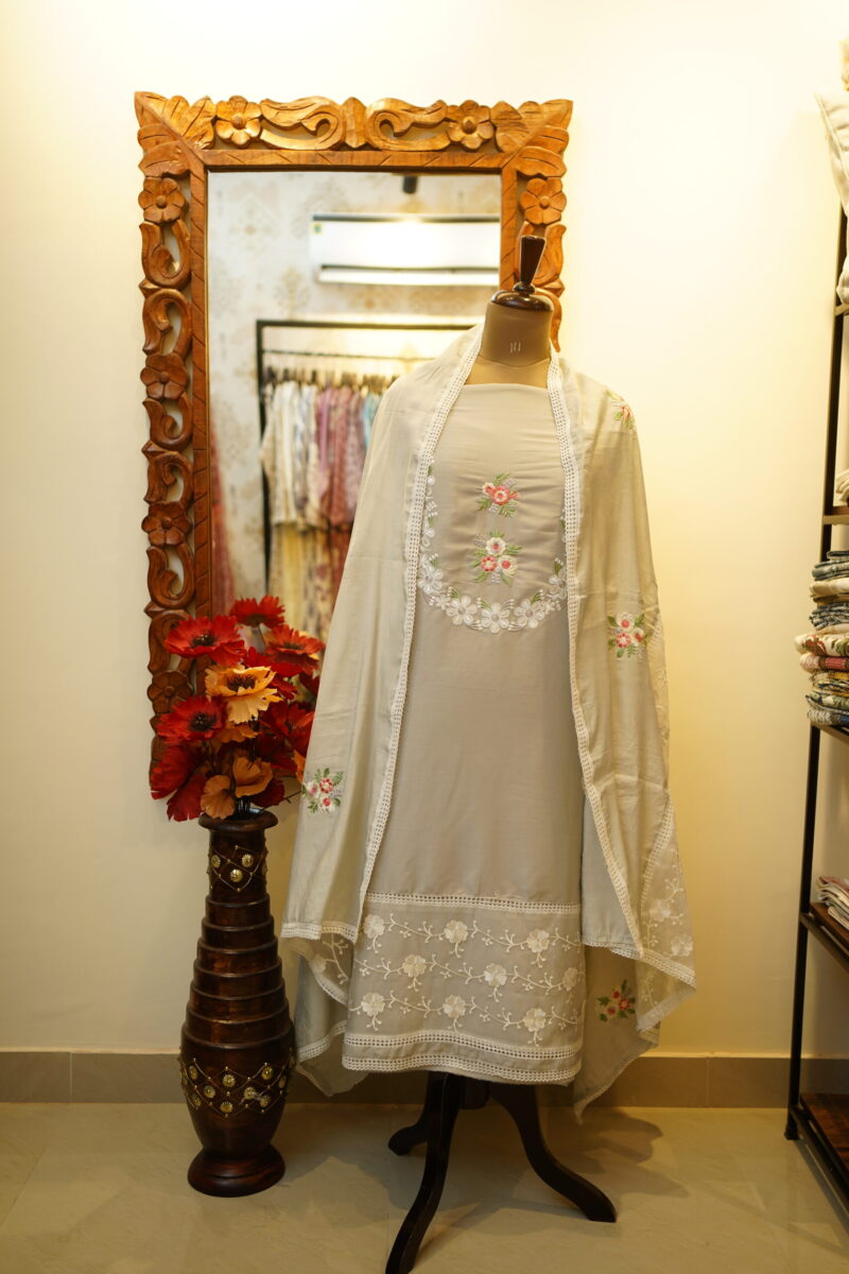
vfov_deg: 54.4
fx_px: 1238
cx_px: 424
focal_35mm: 35
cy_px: 637
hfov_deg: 37.9
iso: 160
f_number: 2.2
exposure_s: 1/125
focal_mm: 35
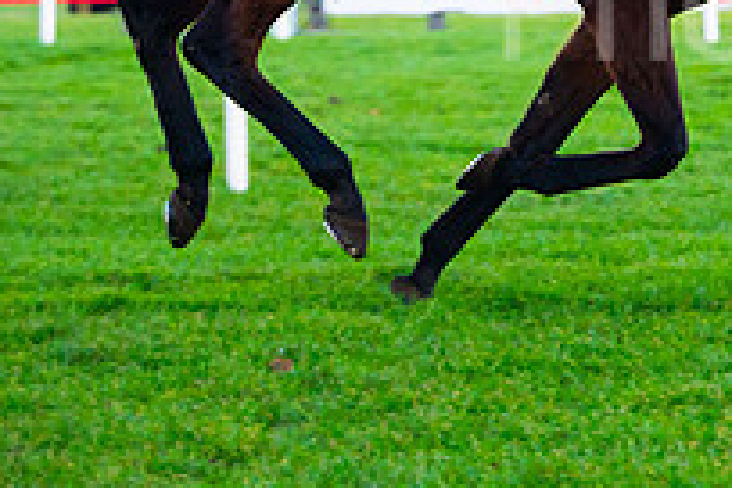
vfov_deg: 5.0
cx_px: 969
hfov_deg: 7.5
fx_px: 5551
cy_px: -165
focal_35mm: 273
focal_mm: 96
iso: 1250
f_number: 3.5
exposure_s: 1/1000
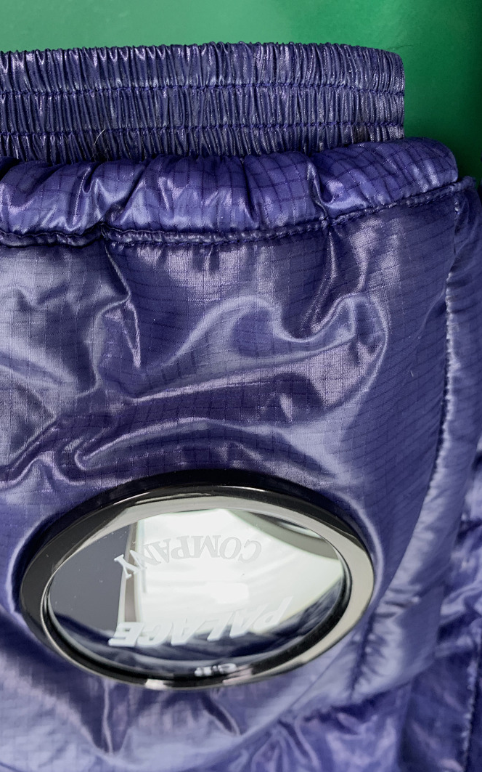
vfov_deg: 66.5
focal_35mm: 28
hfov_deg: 44.3
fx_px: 589
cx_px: 191
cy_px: 386
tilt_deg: -64.4
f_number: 1.8
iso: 160
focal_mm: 4.25
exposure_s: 1/60
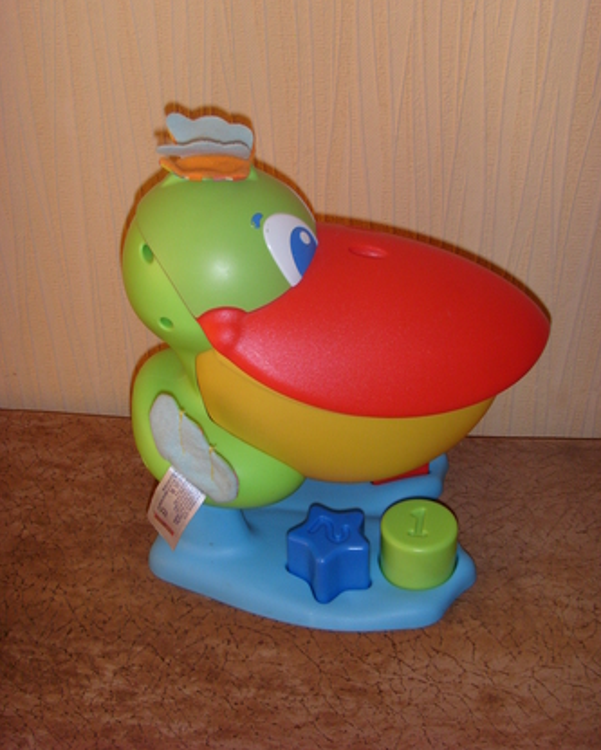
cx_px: 301
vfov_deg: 47.9
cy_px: 346
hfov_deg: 39.2
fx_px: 845
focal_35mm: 38
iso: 100
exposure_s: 1/45
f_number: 3.5
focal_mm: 6
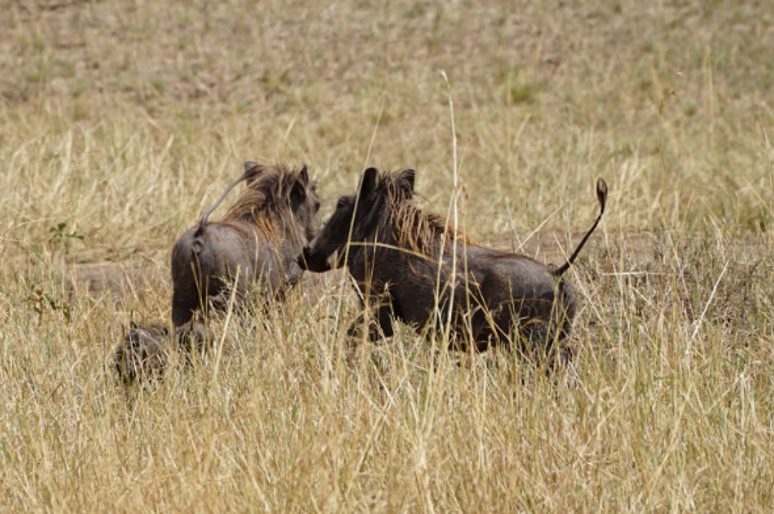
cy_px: 270
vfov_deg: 2.7
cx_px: 256
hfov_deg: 4.1
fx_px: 10795
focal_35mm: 503
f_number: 7.1
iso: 100
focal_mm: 247
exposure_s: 1/400
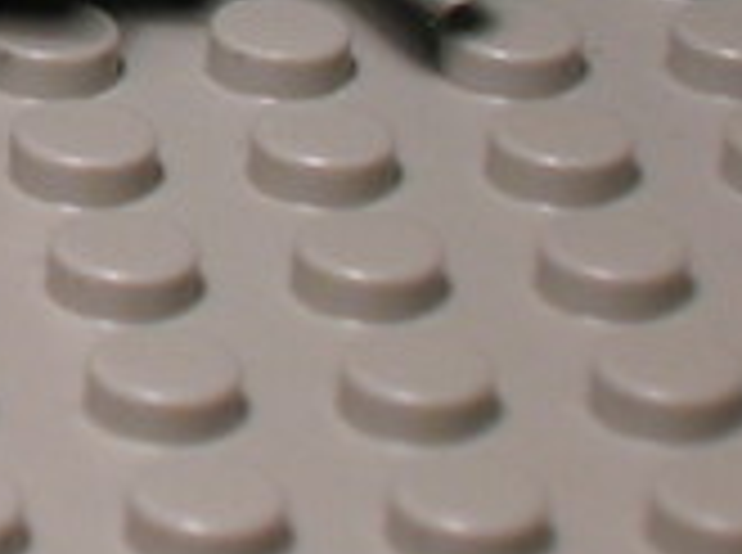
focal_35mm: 344
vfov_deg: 4.3
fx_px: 7358
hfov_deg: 5.5
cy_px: -507
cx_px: -1241
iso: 50
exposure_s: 1/17.4
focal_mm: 10.4
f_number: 3.6
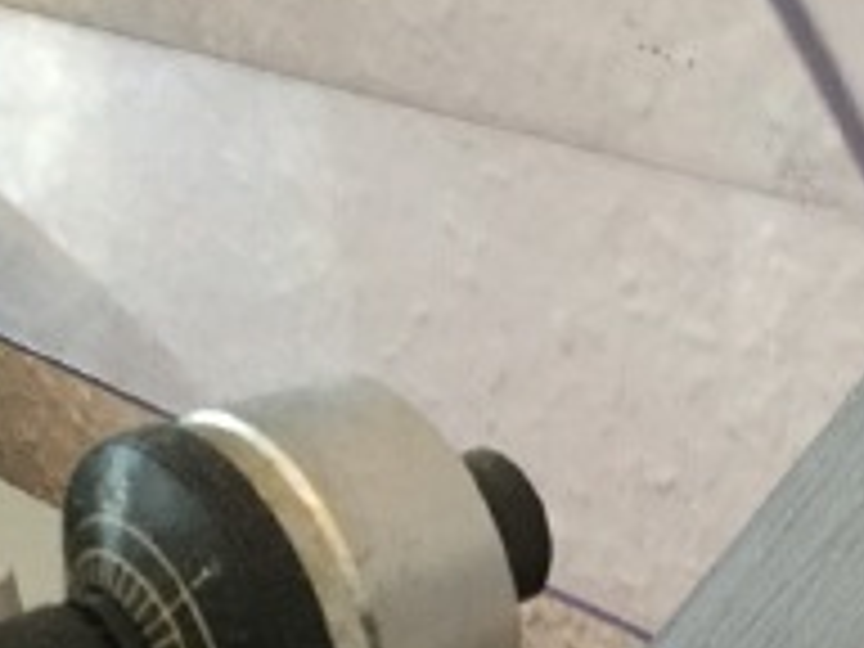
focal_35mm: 86
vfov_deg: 16.8
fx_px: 2147
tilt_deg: -28.4
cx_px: 583
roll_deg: +5.0
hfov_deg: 22.7
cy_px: 652
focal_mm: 3.3
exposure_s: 1/17
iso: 400
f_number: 2.4
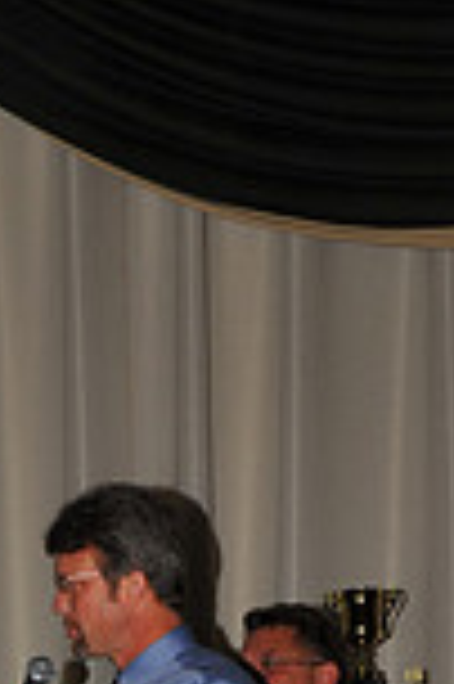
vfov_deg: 14.8
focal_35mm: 130
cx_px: -207
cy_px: 976
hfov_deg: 10.2
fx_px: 2465
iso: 250
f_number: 8
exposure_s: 1/250
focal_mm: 34
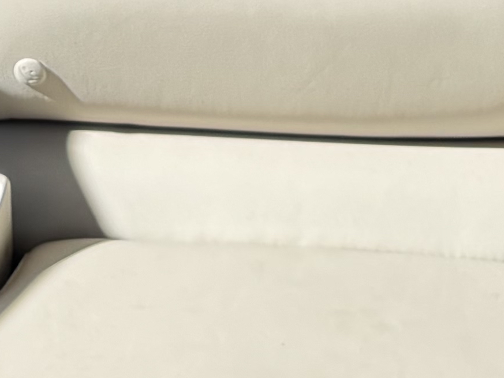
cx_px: -132
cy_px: -750
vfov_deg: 8.1
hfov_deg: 12.2
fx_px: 2286
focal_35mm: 157
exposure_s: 1/387
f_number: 1.78
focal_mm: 6.76
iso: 80
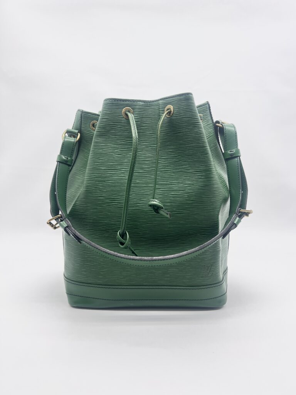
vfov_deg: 67.3
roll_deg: +0.3
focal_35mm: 26
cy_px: 198
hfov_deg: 53.1
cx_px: 148
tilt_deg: -6.0
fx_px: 296
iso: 50
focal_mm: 5.7
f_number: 1.5
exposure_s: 1/100
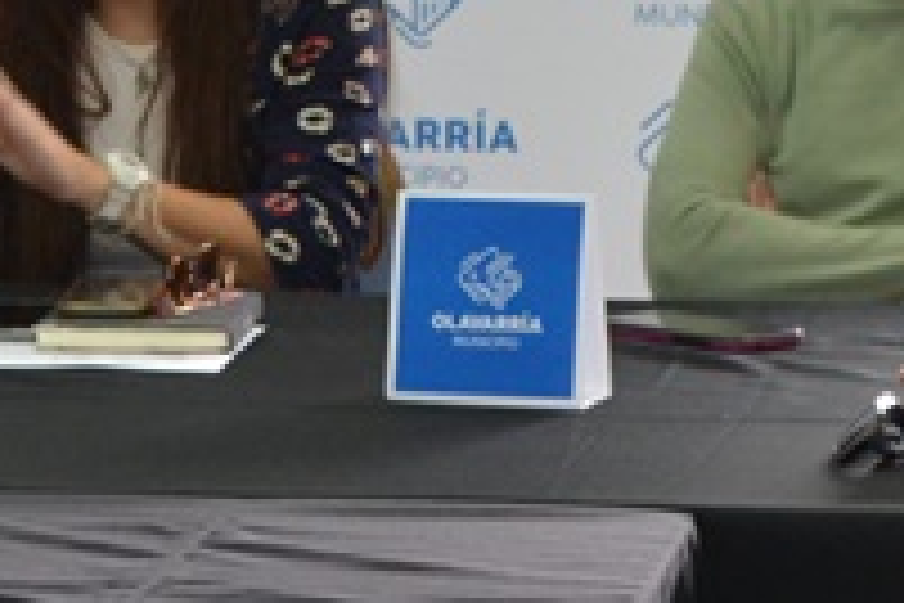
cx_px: 225
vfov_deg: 5.1
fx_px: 6729
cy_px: 378
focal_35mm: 268
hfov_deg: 7.7
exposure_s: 1/60
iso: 1000
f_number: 5.3
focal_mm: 40
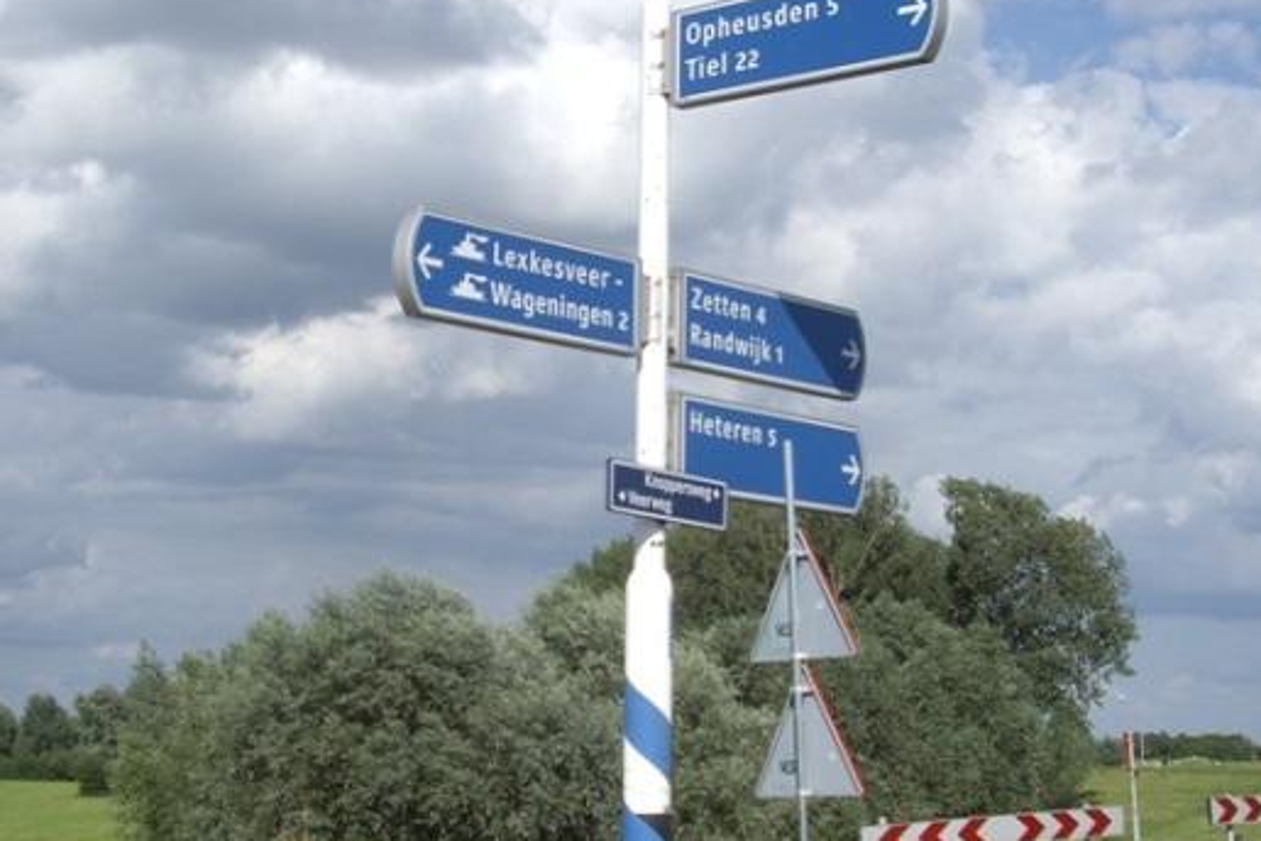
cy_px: 472
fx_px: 1716
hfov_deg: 40.3
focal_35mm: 49
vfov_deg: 27.5
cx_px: 665
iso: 64
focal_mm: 7.9
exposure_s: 1/160
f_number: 8
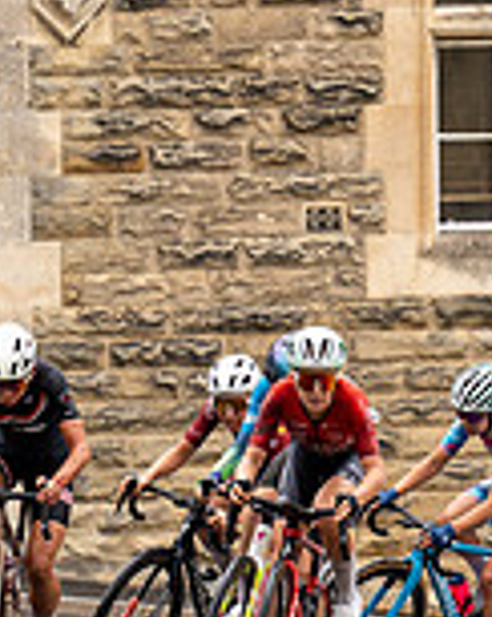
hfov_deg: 2.2
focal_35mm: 712
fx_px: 12985
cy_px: 484
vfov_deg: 2.7
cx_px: 496
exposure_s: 1/800
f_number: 2.8
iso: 640
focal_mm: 143
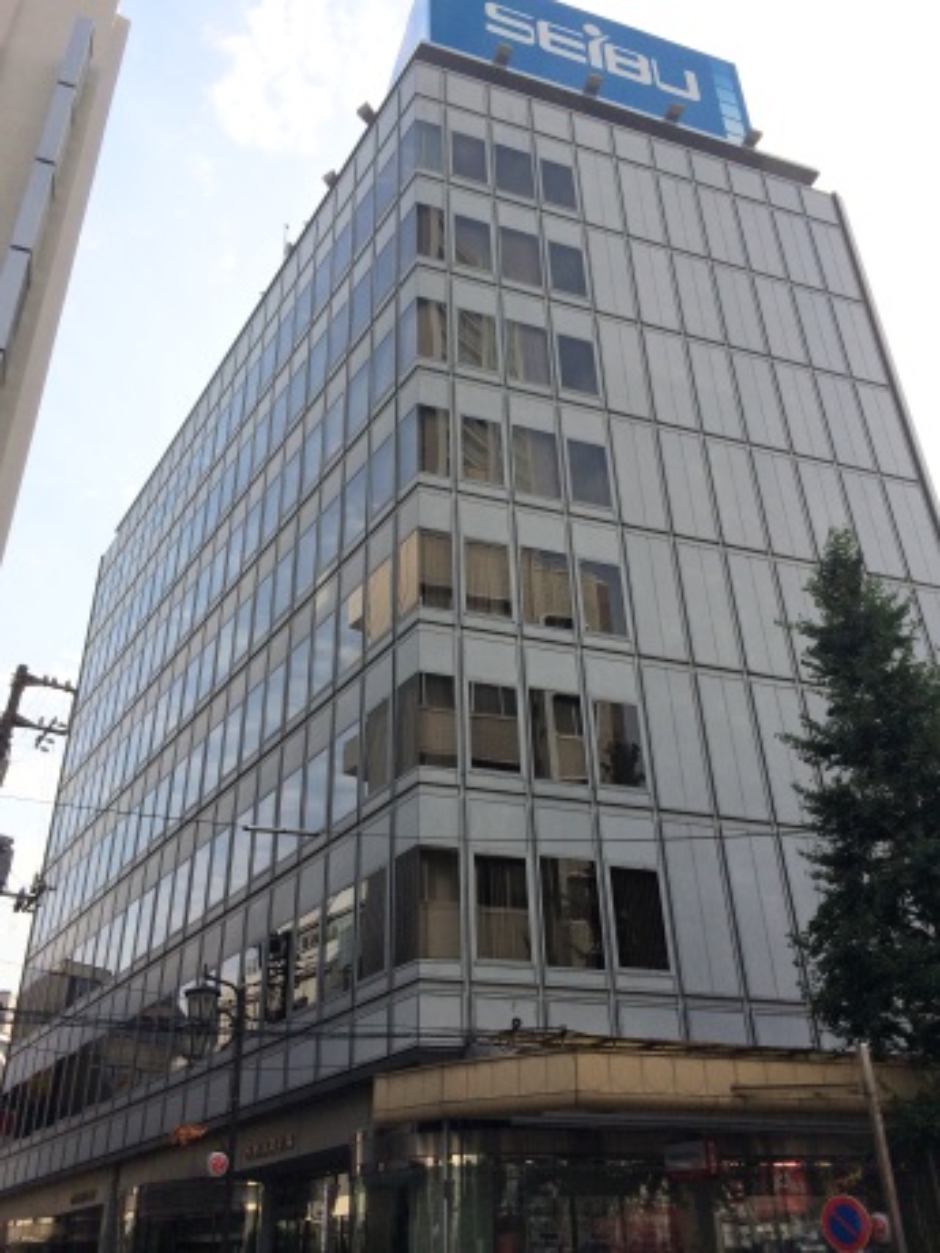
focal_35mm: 30
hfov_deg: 46.8
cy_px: 626
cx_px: 470
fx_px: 1086
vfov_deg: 60.0
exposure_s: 1/2415
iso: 32
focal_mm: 4.12
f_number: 2.2
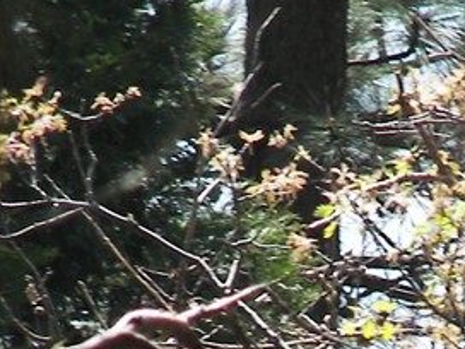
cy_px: 476
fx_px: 17785
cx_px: 451
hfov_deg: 1.5
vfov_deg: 1.1
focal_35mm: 1324
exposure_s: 1/250
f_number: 3.6
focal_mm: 58.5
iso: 50
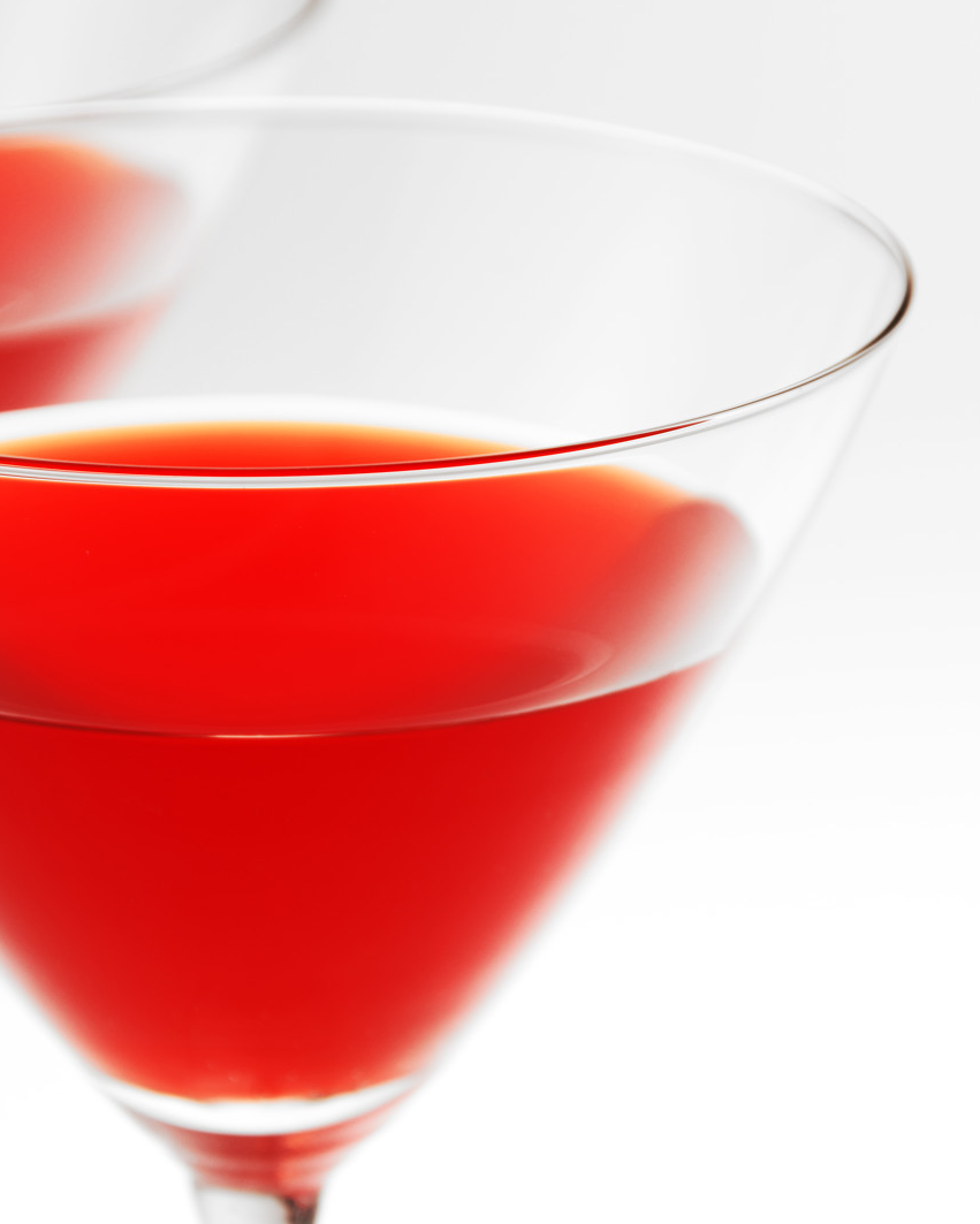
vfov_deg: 5.7
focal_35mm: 339
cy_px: 705
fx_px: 12285
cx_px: 489
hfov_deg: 4.6
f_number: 11
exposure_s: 1/25
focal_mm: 200
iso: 100
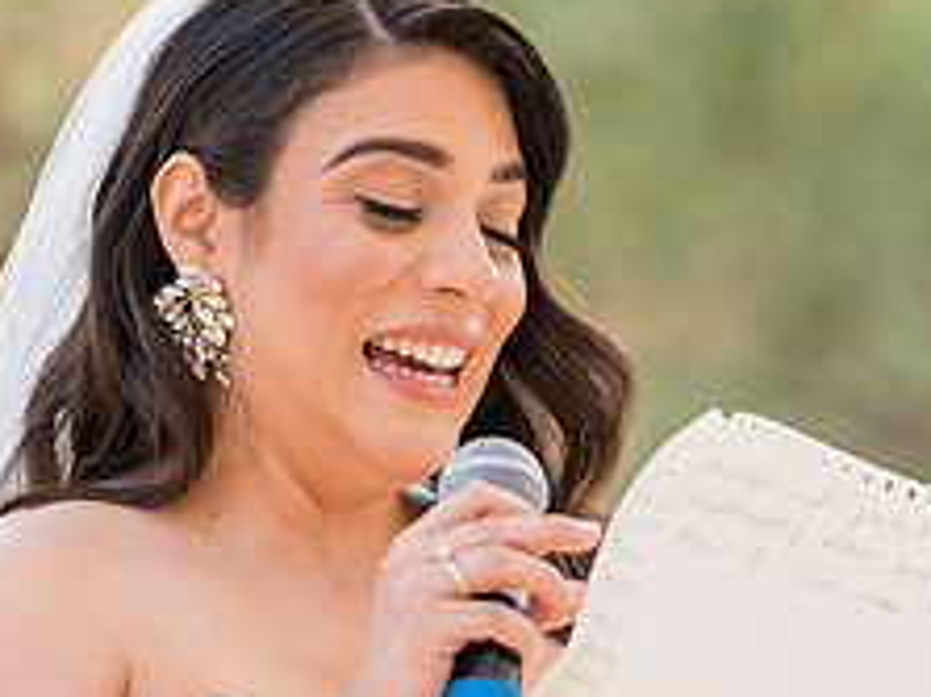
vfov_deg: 3.2
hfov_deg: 4.3
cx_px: 530
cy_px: 520
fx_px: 12392
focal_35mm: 461
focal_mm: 184
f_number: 2.8
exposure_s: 1/1000
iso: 200
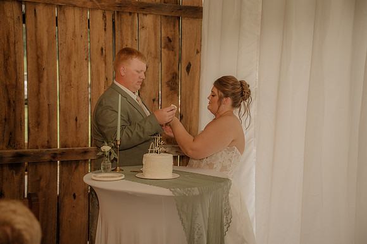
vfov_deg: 25.5
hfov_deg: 37.5
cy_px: 122
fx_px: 540
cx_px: 184
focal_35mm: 53
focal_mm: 53
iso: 500
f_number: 3.2
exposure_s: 1/200
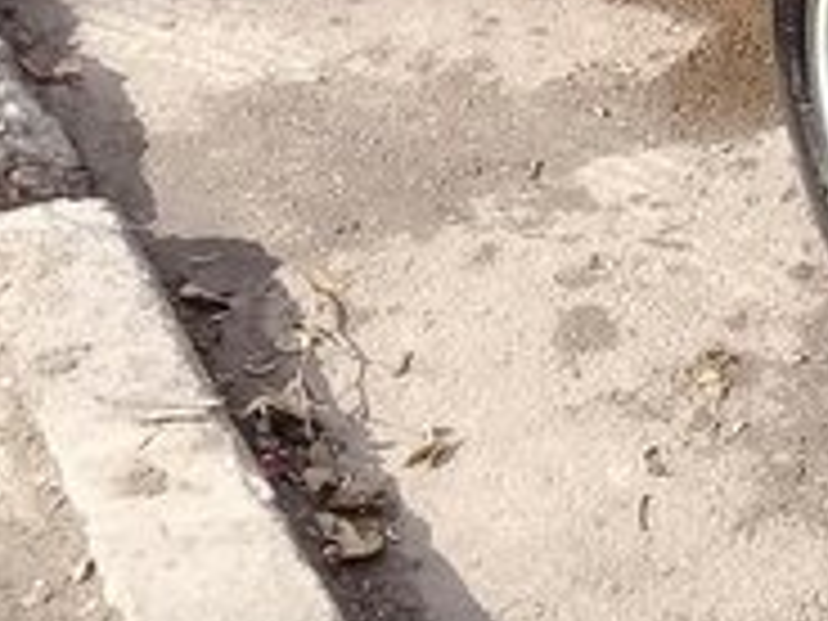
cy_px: -389
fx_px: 2655
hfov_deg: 17.1
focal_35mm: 111
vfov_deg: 12.5
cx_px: 936
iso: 50
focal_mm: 3.3
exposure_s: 1/310
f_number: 2.2
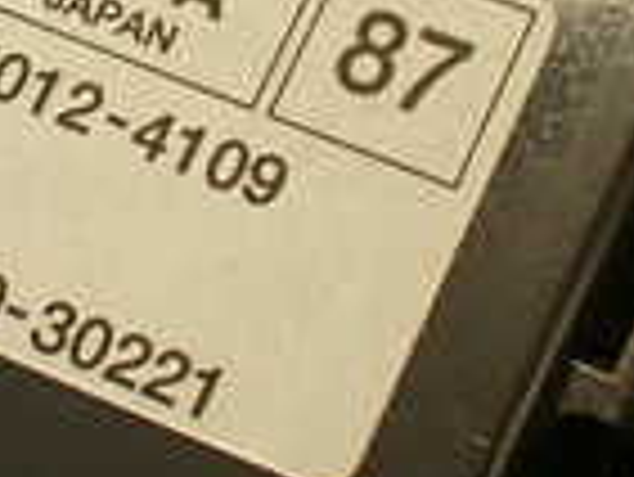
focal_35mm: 136
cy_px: 108
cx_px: 184
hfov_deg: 14.5
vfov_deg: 10.9
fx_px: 2493
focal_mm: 5.79
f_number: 2.4
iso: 200
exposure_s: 1/60
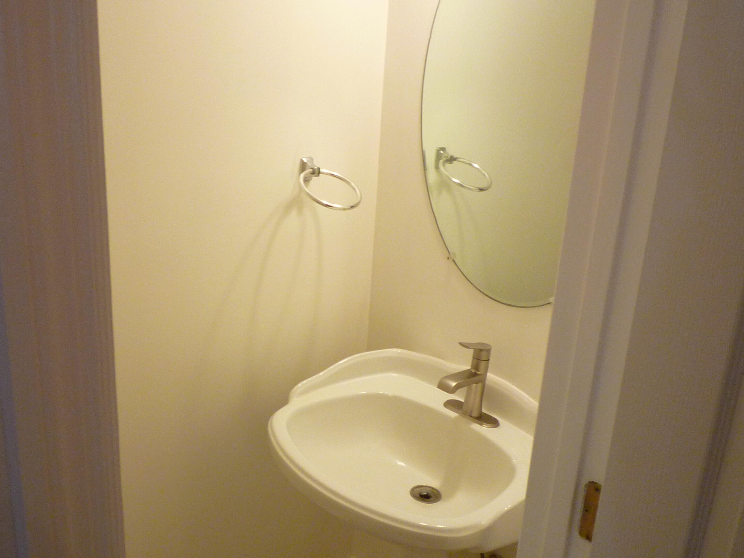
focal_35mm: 33
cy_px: 280
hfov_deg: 55.2
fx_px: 709
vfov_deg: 42.9
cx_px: 333
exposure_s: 1/30
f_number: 2.8
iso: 200
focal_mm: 4.4
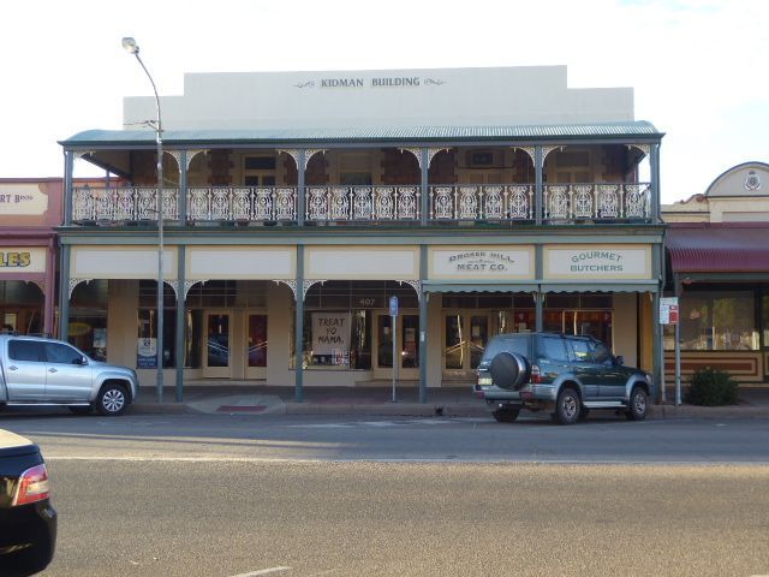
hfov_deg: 44.8
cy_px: 288
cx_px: 384
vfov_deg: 34.3
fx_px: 933
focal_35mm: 42
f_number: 3.8
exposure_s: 1/80
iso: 80
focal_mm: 7.2
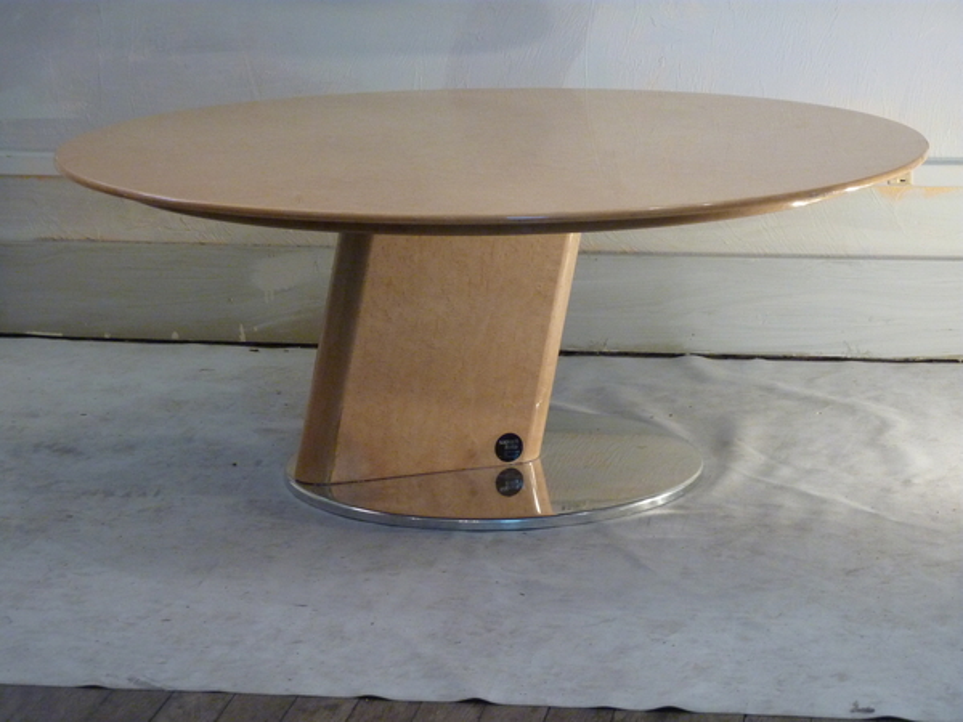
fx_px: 2504
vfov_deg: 16.4
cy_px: 361
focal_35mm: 90
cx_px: 482
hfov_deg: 21.8
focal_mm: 14.7
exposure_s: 1/25
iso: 400
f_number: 4.3
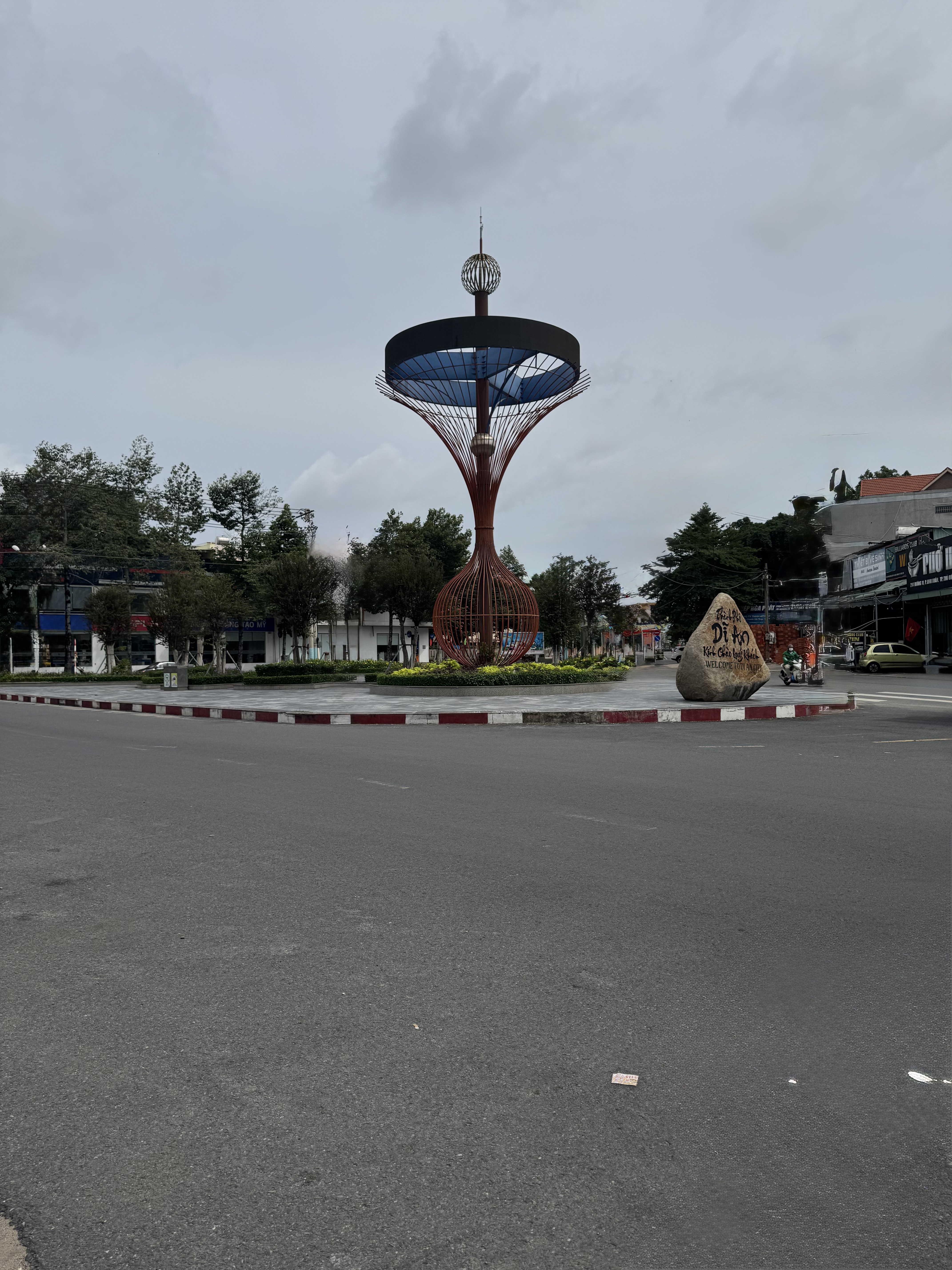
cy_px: 635
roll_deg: +0.8
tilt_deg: +1.6
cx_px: 476
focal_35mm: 24
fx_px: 880
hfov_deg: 56.8
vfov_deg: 71.6
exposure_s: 1/9009
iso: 80
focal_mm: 6.76
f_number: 1.78
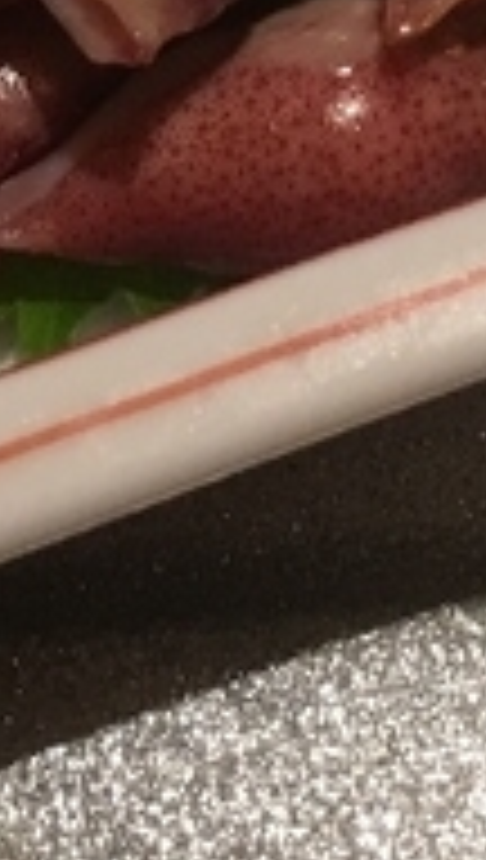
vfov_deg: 15.0
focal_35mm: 132
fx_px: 3012
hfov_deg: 9.2
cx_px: 207
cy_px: -432
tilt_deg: -57.8
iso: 32
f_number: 2.2
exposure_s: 1/15
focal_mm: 4.15
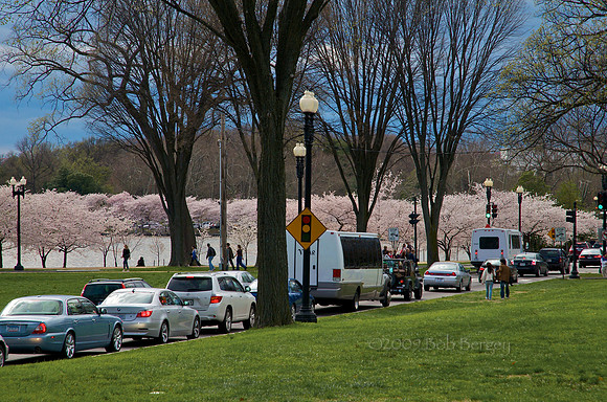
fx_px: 2145
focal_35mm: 128
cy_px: 201
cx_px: 304
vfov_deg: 10.7
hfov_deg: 16.1
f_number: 9.5
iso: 400
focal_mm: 85
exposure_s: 1/350
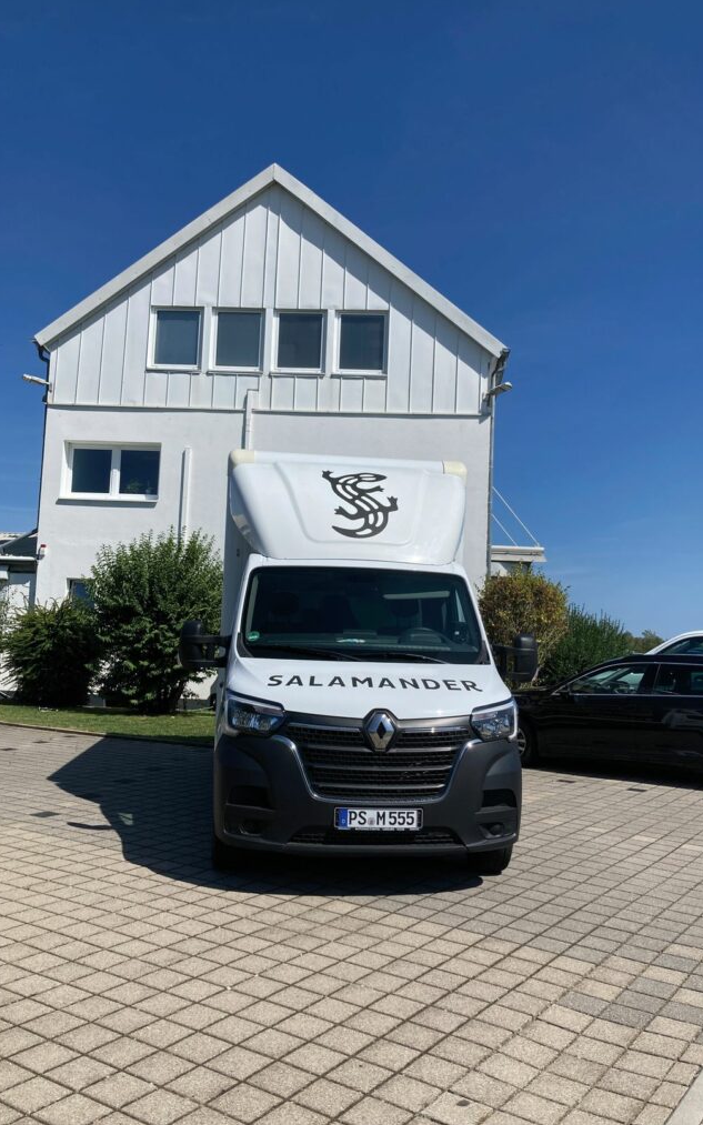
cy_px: 558
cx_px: 361
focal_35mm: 30
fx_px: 920
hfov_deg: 41.8
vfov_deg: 62.9
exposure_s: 1/3472
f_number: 1.8
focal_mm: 3.99
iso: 20
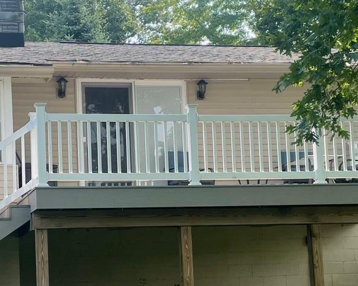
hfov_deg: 22.0
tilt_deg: +6.6
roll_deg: +3.6
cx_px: 83
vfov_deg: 17.7
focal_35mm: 86
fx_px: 911
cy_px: 219
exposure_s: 1/1233
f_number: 1.6
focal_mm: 4.2
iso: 32
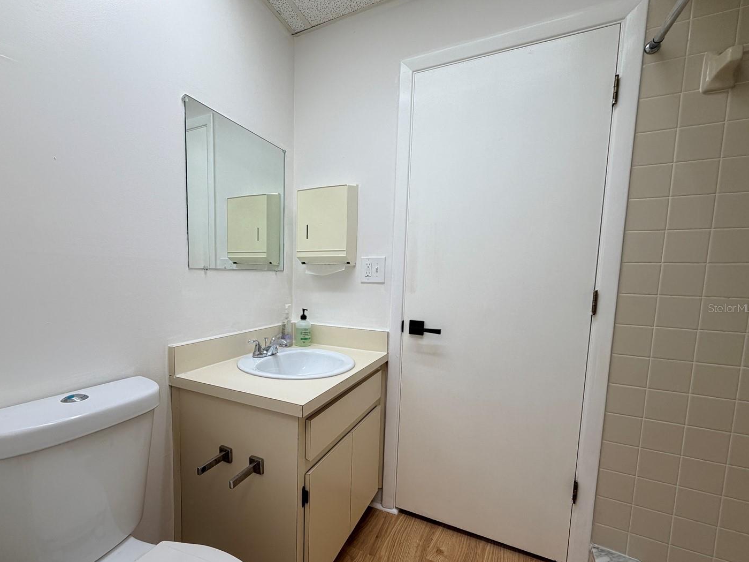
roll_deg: -1.7
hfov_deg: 94.1
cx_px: 331
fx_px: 346
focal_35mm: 16
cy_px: 308
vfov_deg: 77.9
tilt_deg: -6.3
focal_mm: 2.22
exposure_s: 1/120
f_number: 2.2
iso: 64
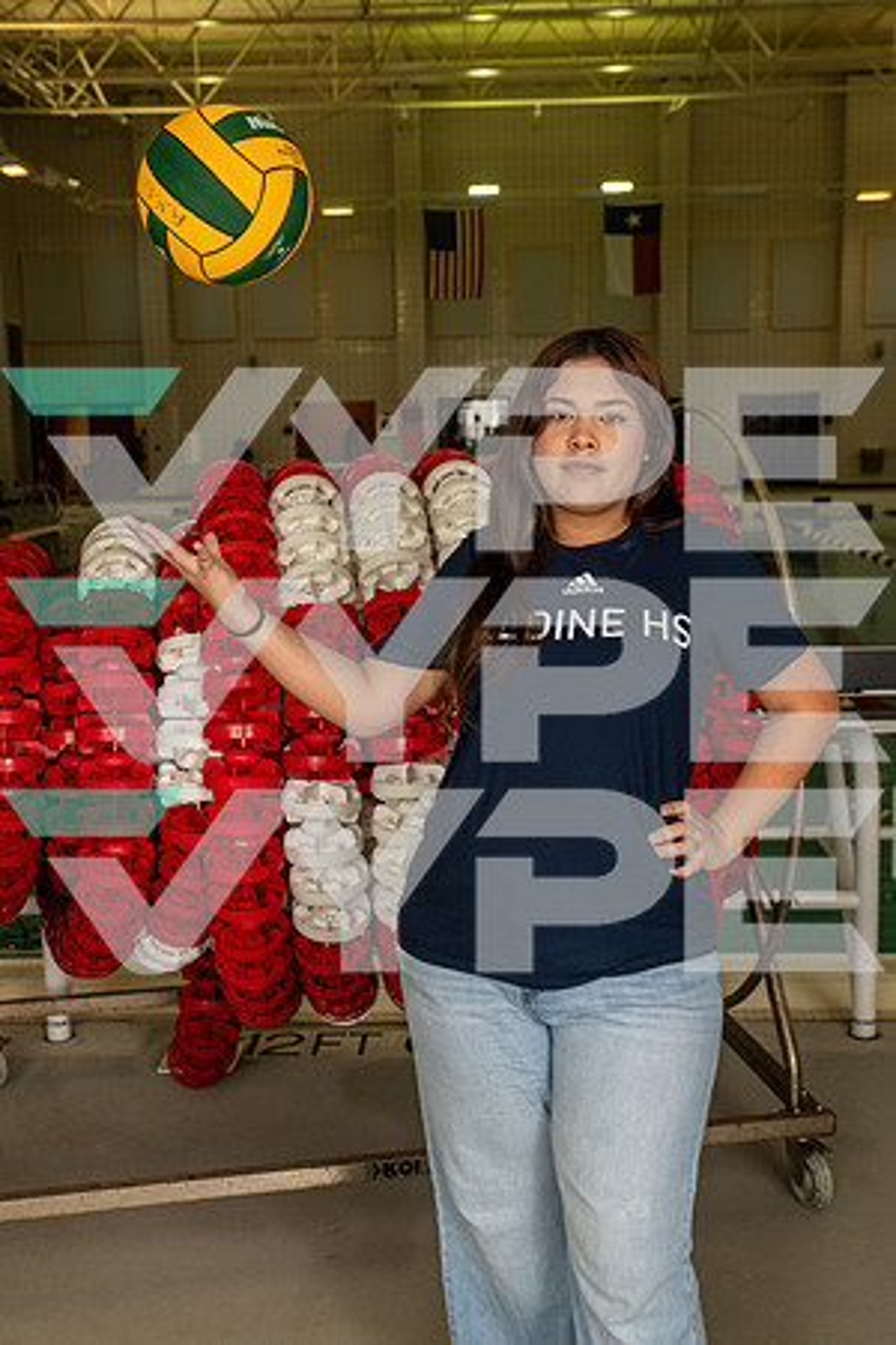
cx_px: 448
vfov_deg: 42.7
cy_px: 672
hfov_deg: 29.2
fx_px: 1717
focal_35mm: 46
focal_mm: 46
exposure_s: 1/250
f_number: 7.1
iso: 500
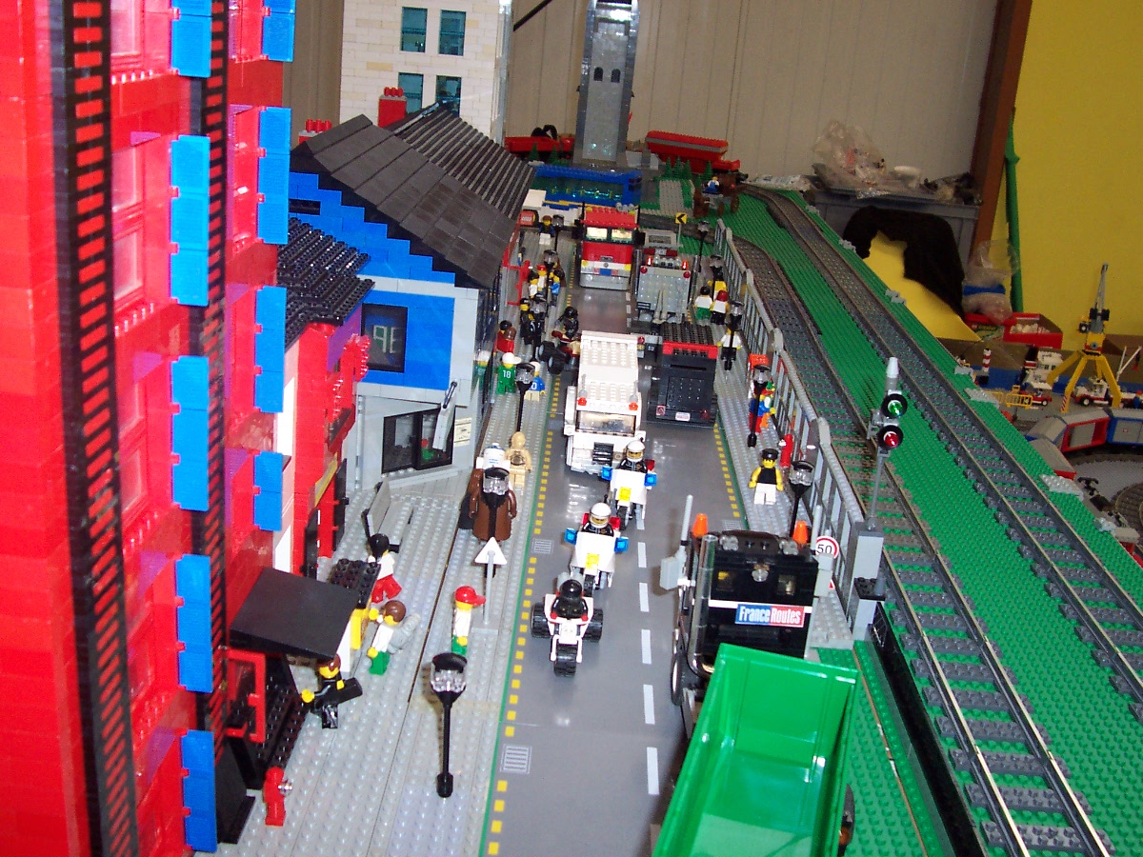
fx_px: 1222
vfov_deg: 38.7
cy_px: 428
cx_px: 572
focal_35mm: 37
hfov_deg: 50.1
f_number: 2.8
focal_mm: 5.6
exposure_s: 1/60
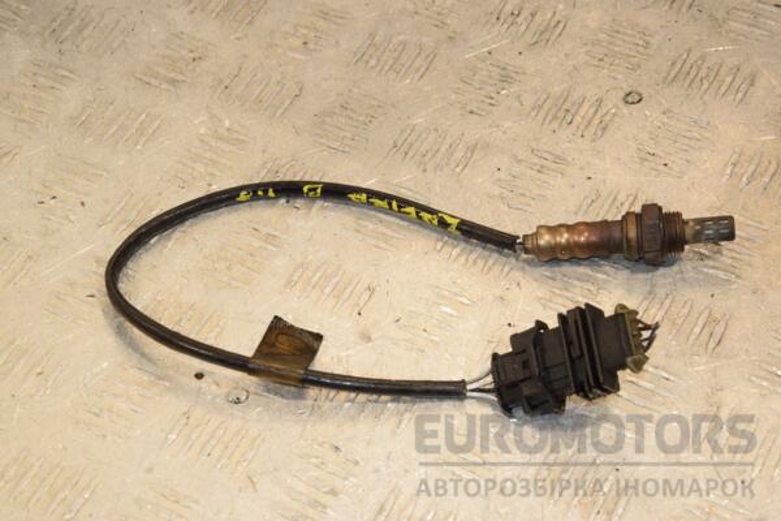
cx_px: 390
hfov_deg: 21.9
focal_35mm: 93
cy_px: 260
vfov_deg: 14.7
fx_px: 2017
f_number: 9
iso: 800
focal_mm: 62
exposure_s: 1/200
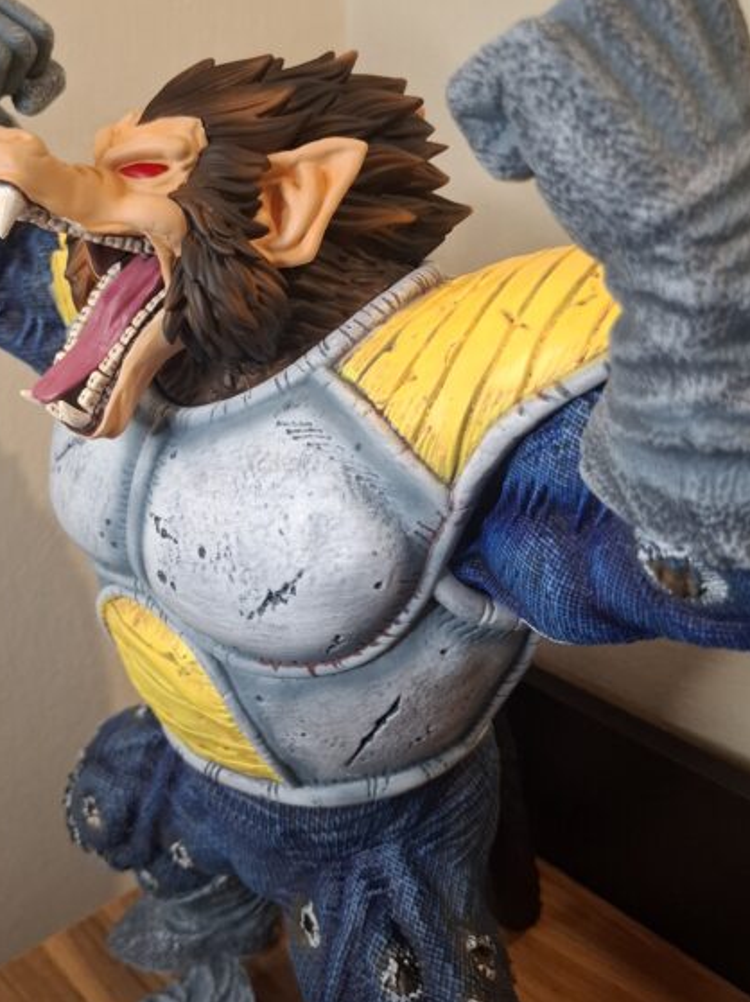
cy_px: 445
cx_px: 346
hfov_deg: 42.9
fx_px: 954
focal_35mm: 33
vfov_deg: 55.2
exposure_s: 1/50
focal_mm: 5.54
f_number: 1.8
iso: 320
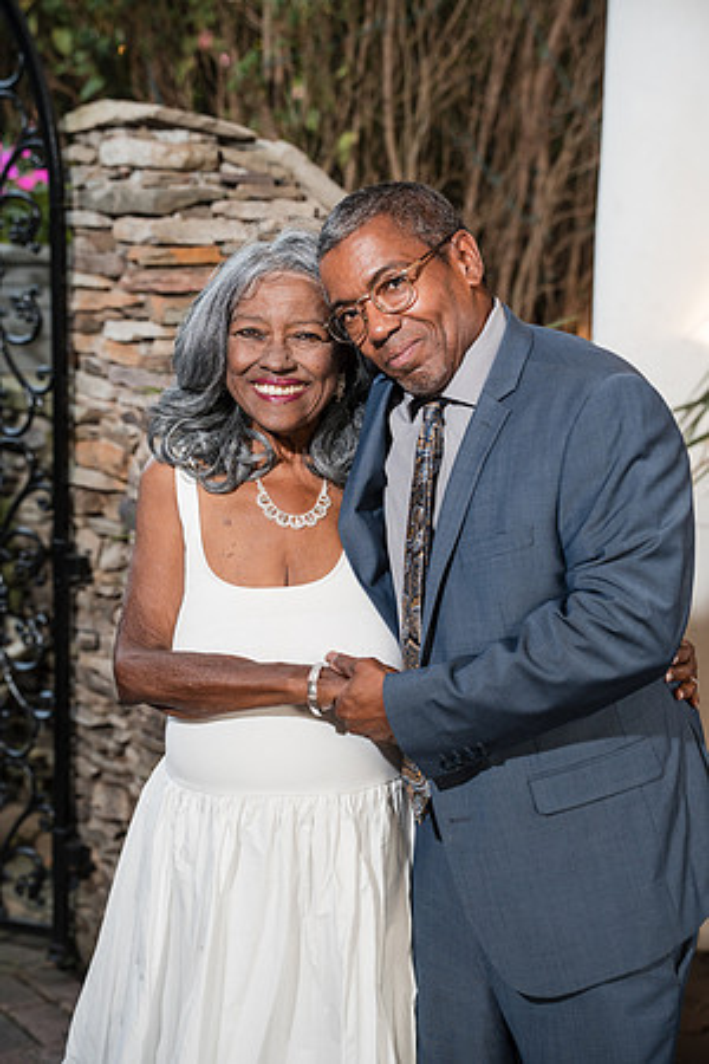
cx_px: 354
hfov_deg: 20.3
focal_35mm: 67
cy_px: 532
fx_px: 1979
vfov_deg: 30.1
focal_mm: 67
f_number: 4
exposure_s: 1/250
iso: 640
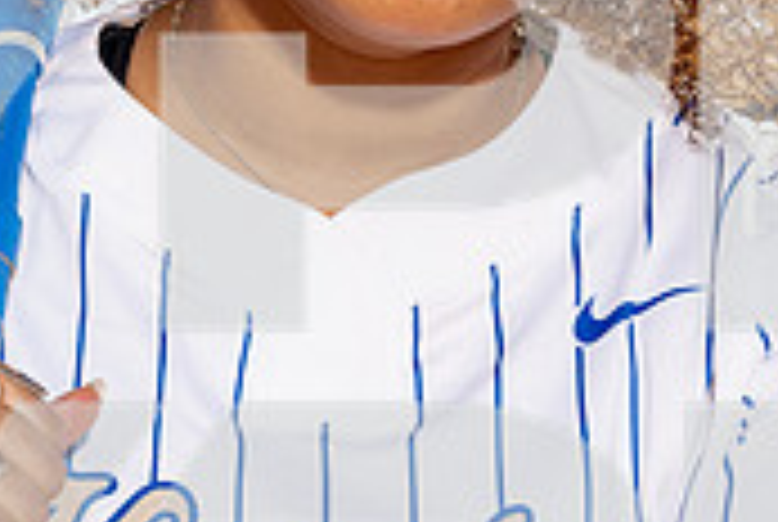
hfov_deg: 10.0
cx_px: 72
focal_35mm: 204
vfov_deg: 6.8
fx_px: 4416
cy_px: 97
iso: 100
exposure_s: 1/250
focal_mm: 61
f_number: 7.1
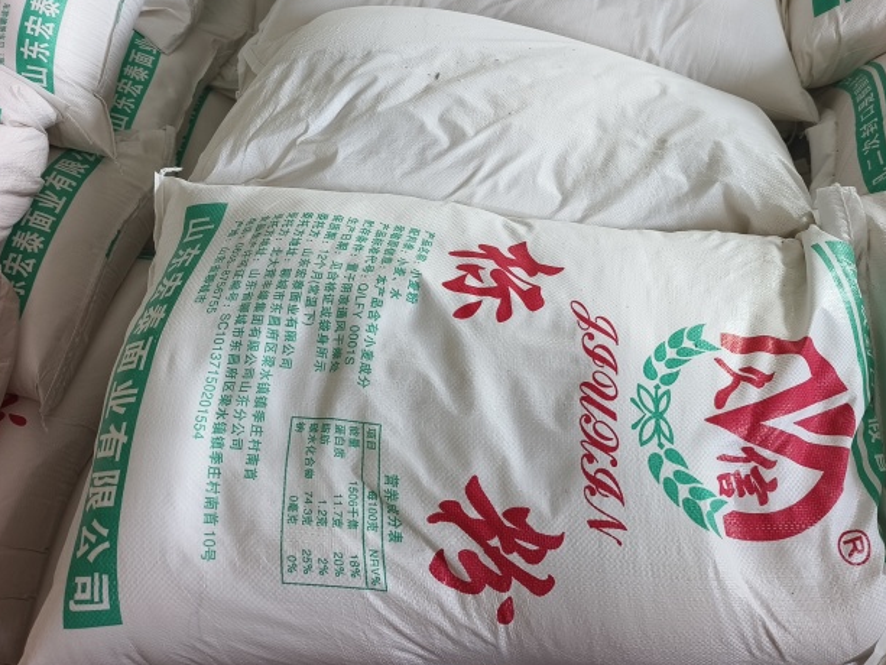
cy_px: 273
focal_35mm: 30
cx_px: 568
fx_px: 768
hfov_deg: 59.0
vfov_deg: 46.6
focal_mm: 5.5
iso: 666
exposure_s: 1/100
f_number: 1.75
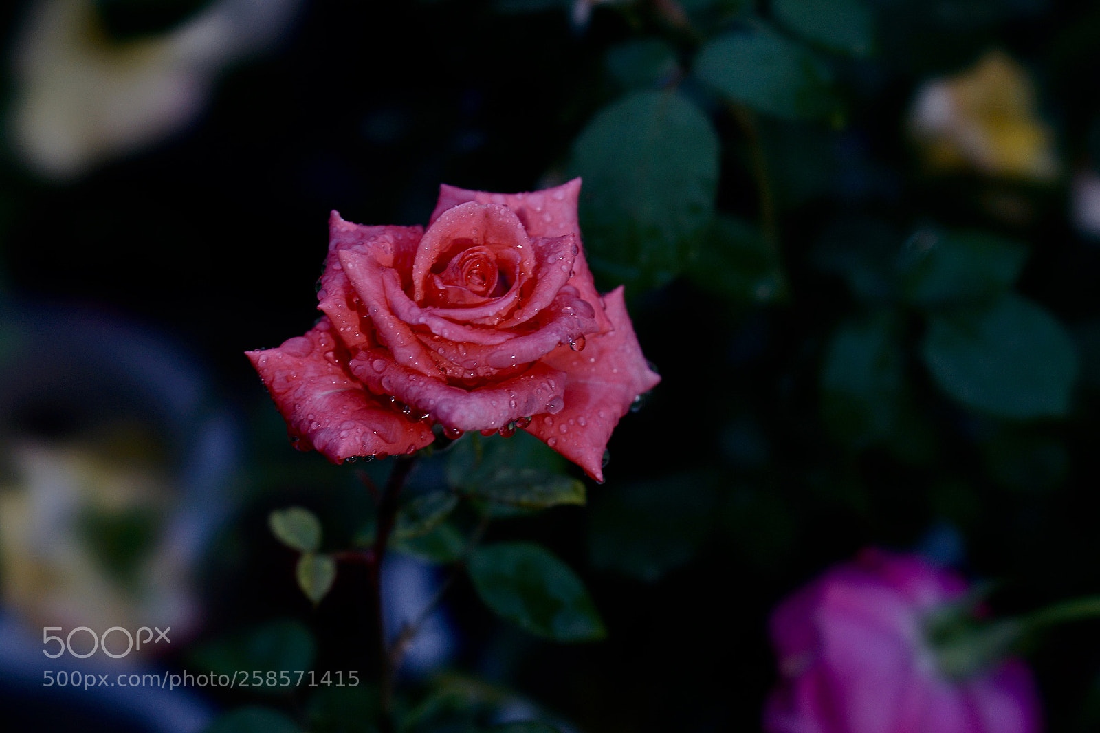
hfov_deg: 20.4
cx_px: 550
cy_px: 366
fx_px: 3055
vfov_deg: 13.7
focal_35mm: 100
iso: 160
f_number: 5.6
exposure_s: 1/100
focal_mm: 100
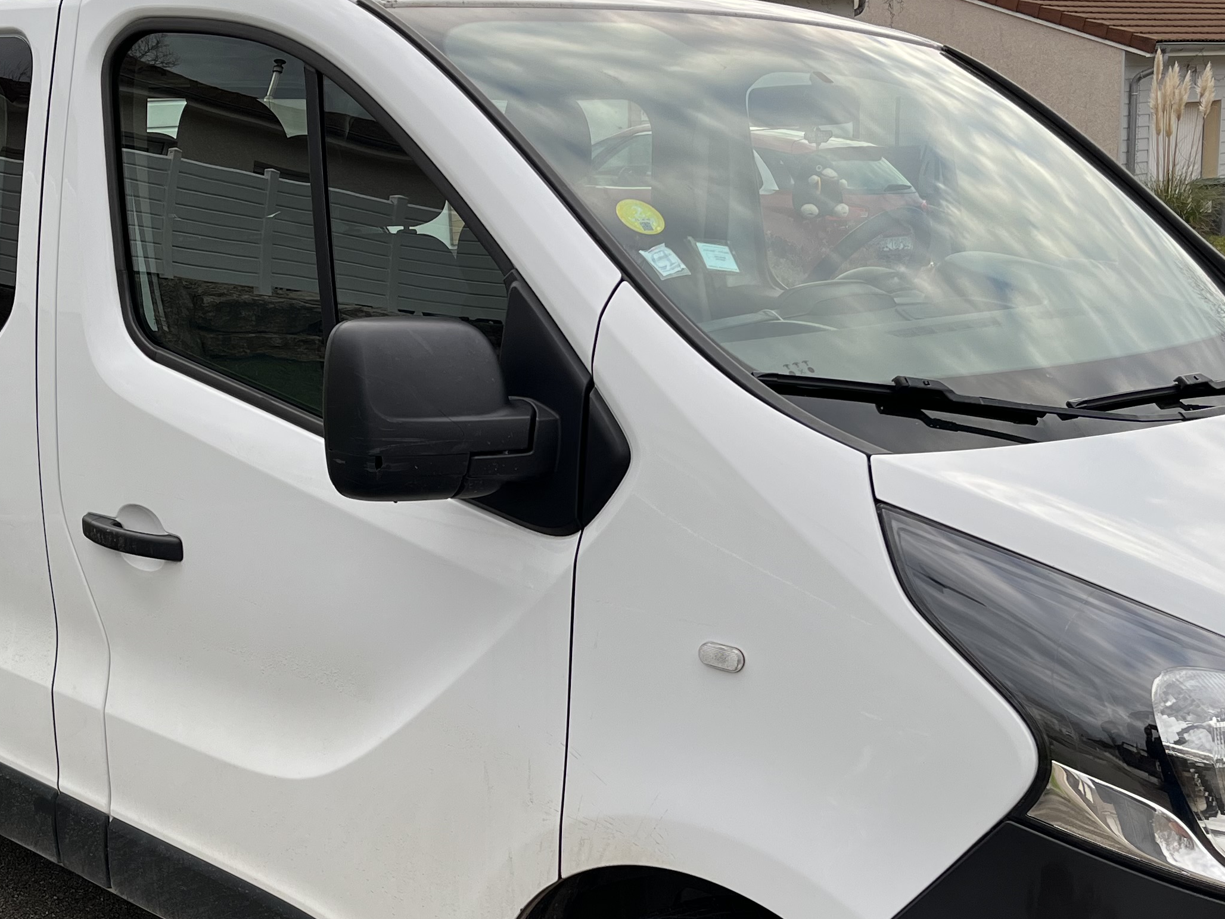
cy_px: 637
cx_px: 440
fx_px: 1805
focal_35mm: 51
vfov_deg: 28.3
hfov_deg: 37.2
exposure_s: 1/592
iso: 50
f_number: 1.6
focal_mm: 5.1
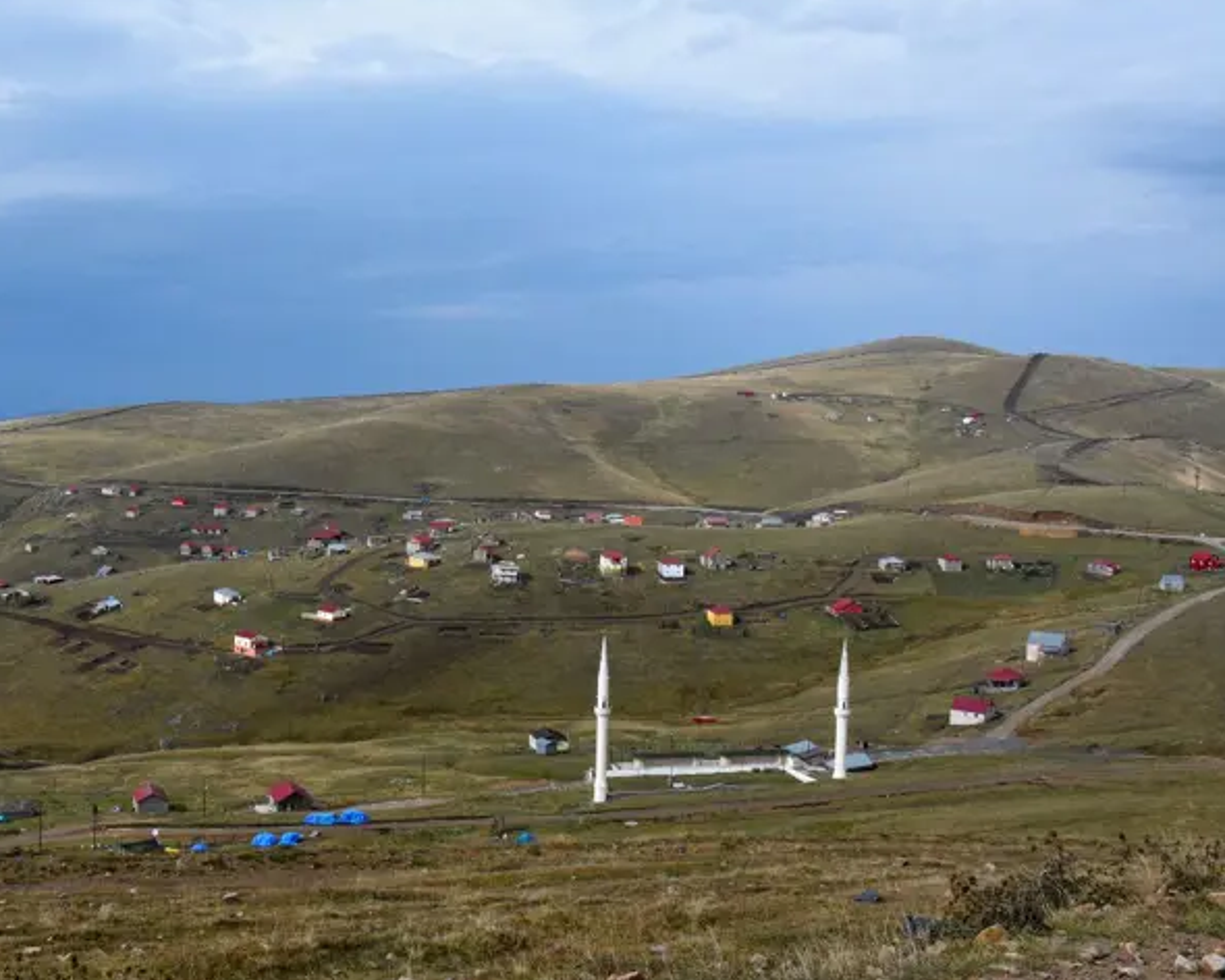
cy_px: 424
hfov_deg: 42.5
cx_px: 314
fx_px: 1523
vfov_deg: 35.6
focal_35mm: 42
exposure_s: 1/1000
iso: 1600
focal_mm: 20
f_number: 16
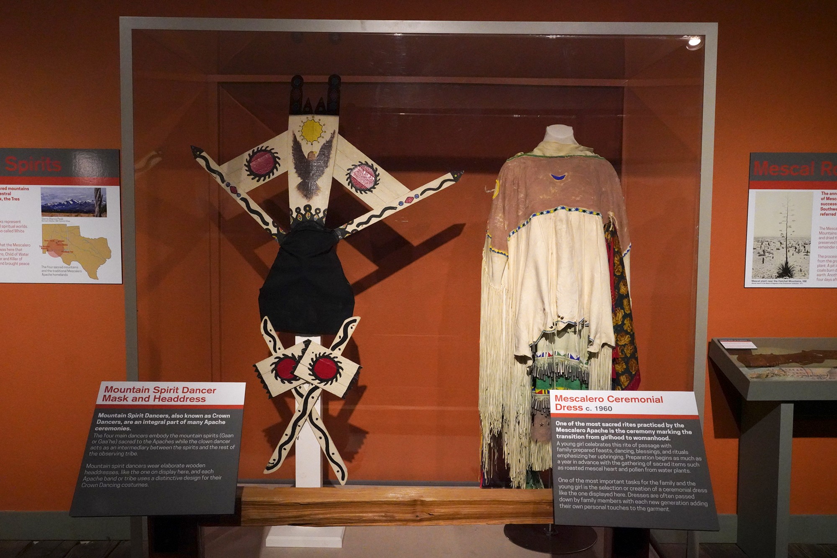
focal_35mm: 31
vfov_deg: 42.3
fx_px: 721
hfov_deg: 60.3
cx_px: 418
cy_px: 279
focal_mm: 31
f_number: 13
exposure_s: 1/100
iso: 10000
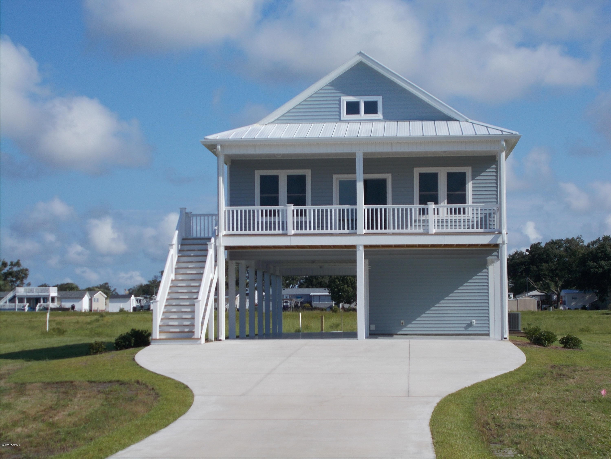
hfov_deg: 29.4
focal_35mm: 66
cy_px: 230
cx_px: 306
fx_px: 1165
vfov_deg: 22.3
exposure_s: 1/100
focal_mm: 11.8
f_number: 13.3
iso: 80
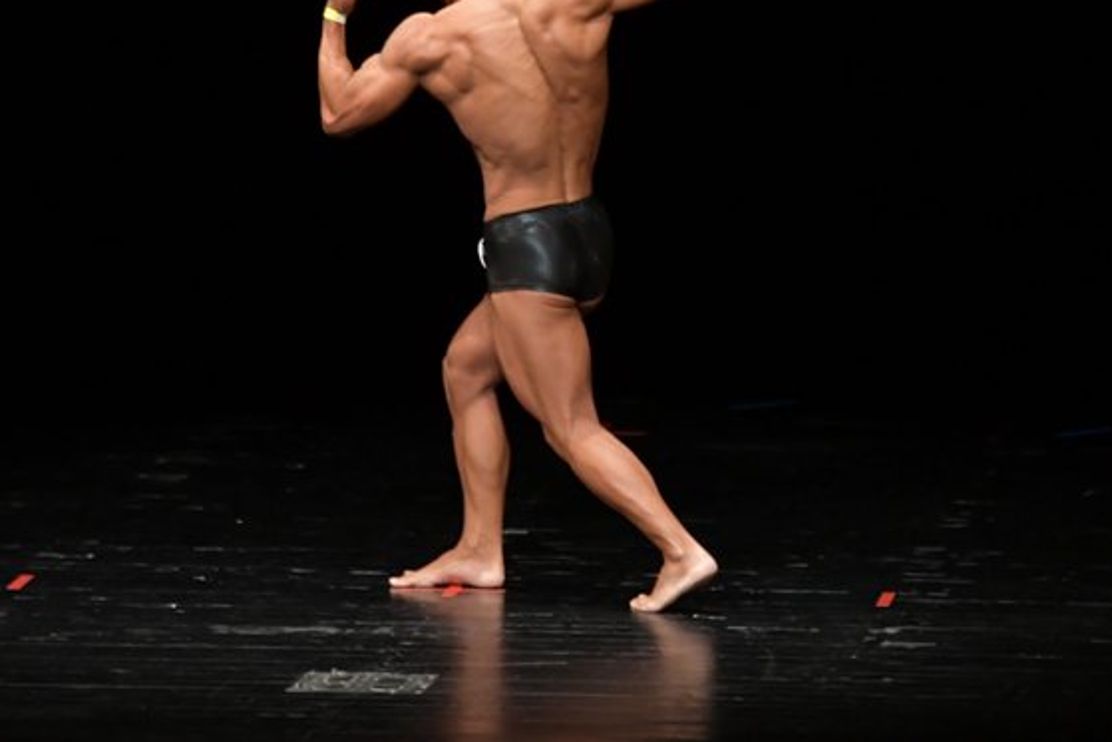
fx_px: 11555
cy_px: 233
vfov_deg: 3.7
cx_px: 512
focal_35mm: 374
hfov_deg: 5.5
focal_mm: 180
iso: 3200
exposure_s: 1/400
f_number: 5.6
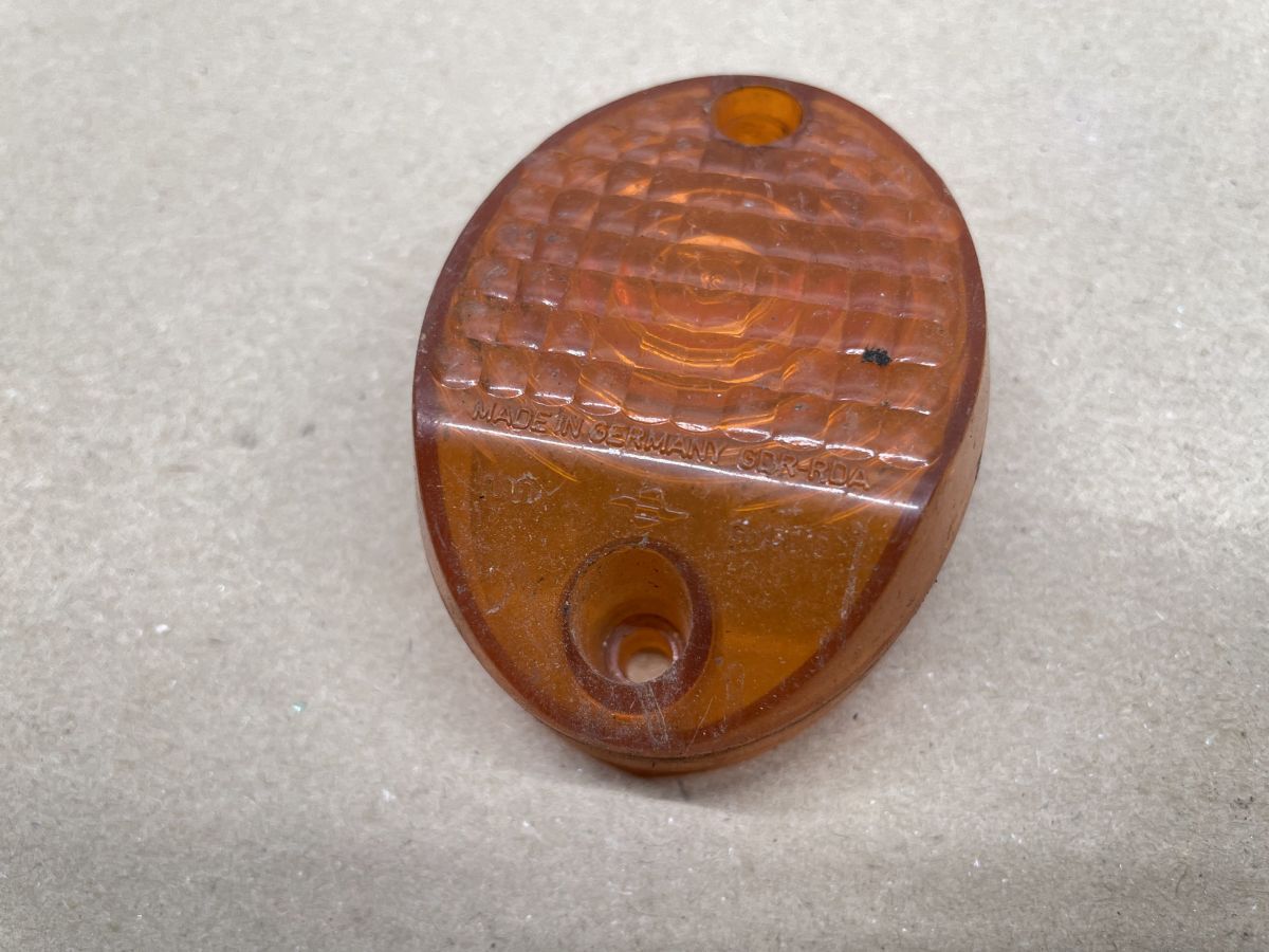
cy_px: 476
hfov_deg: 67.3
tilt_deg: -69.0
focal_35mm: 26
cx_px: 634
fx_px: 953
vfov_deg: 53.1
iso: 80
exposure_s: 1/100
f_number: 1.6
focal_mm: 4.2
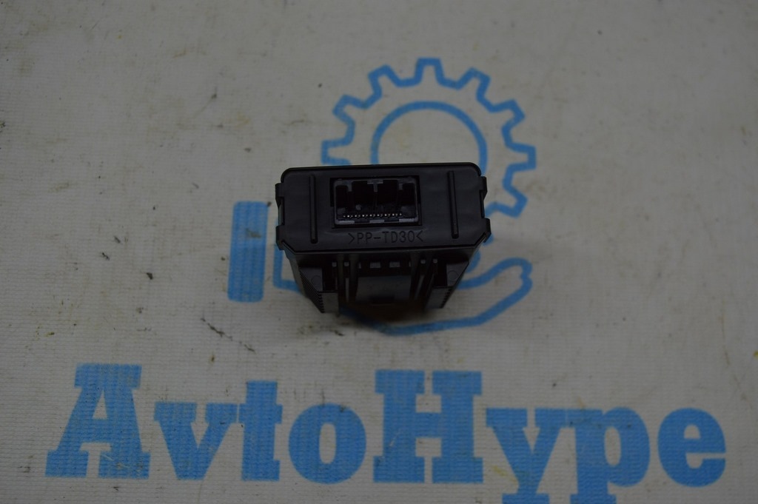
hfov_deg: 48.0
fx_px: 852
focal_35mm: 40
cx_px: 379
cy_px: 252
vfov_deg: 33.0
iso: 160
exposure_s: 1/60
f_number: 5.6
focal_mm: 27
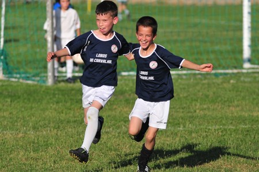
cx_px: 130
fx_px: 2158
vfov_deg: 4.6
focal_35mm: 300
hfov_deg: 6.9
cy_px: 86
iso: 400
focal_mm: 200
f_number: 4
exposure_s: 1/4000
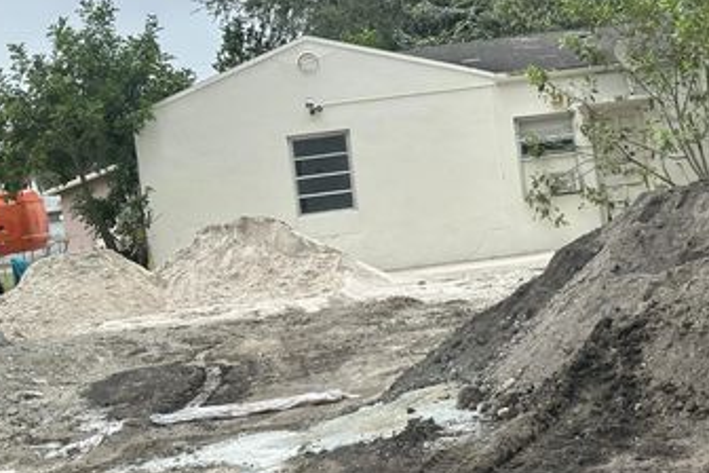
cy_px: 196
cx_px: 477
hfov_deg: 21.4
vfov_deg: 14.4
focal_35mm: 95
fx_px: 1871
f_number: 1.78
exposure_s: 1/377
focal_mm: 6.86
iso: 64
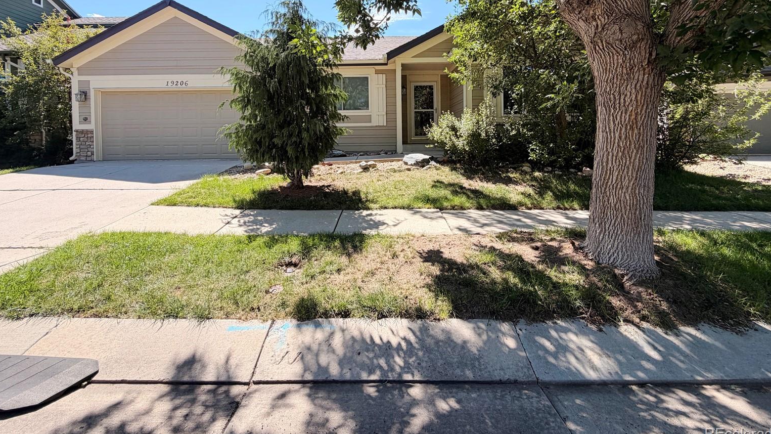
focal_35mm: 16
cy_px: 141
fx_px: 327
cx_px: 382
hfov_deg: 99.4
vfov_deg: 65.1
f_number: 2.2
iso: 40
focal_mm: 2.22
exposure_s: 1/585
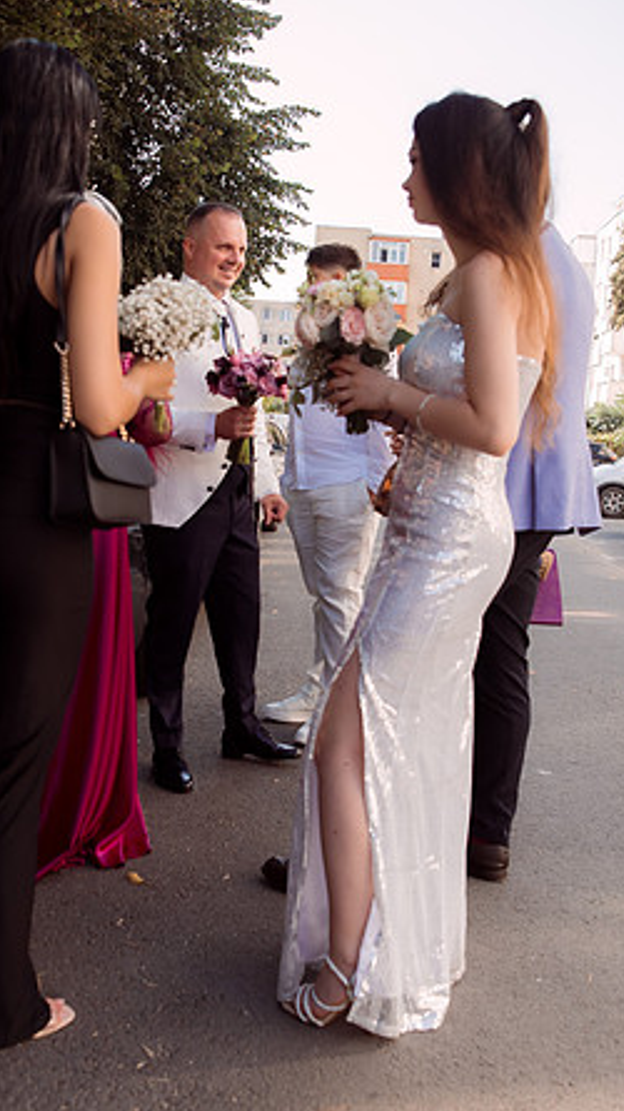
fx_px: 1060
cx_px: 292
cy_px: 557
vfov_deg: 55.3
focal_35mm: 36
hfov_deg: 32.8
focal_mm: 23
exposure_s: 1/250
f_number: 3.5
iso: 100
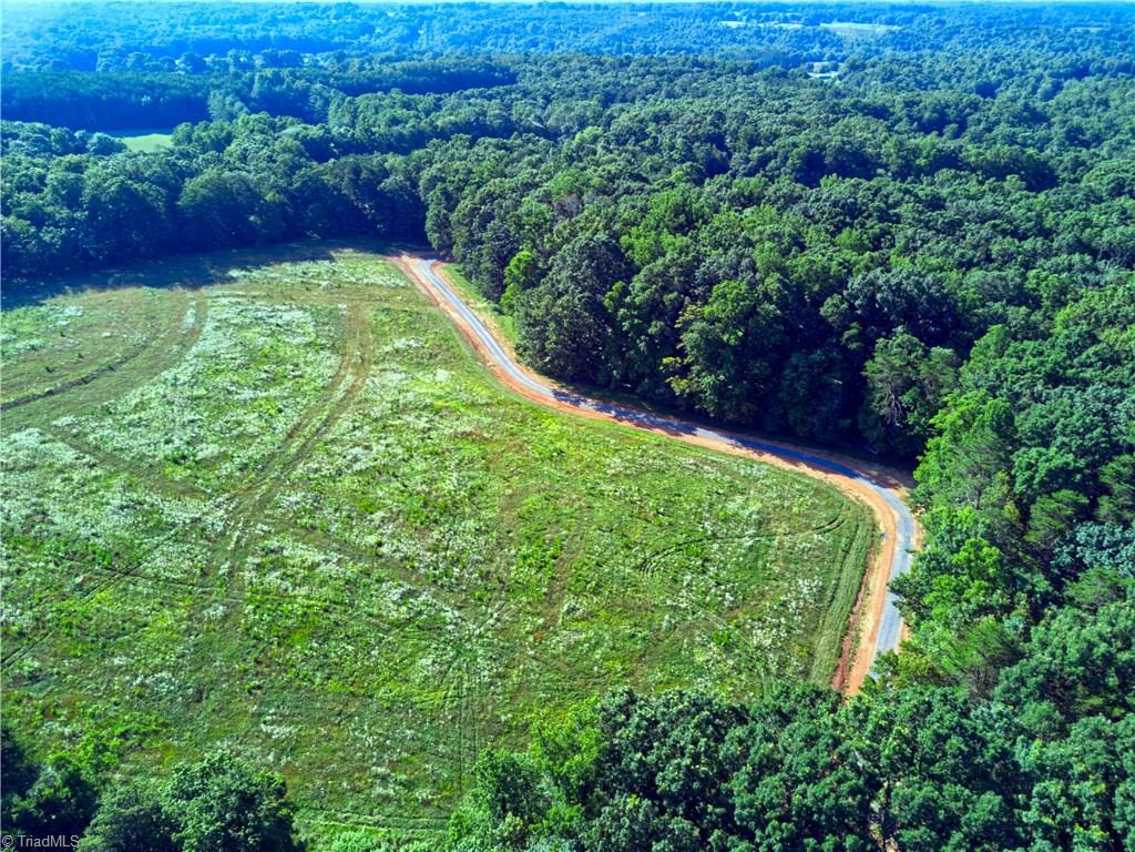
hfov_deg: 67.3
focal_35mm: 26
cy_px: 426
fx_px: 852
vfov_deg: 53.1
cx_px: 568
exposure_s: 1/40
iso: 100
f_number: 2.2
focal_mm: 4.7
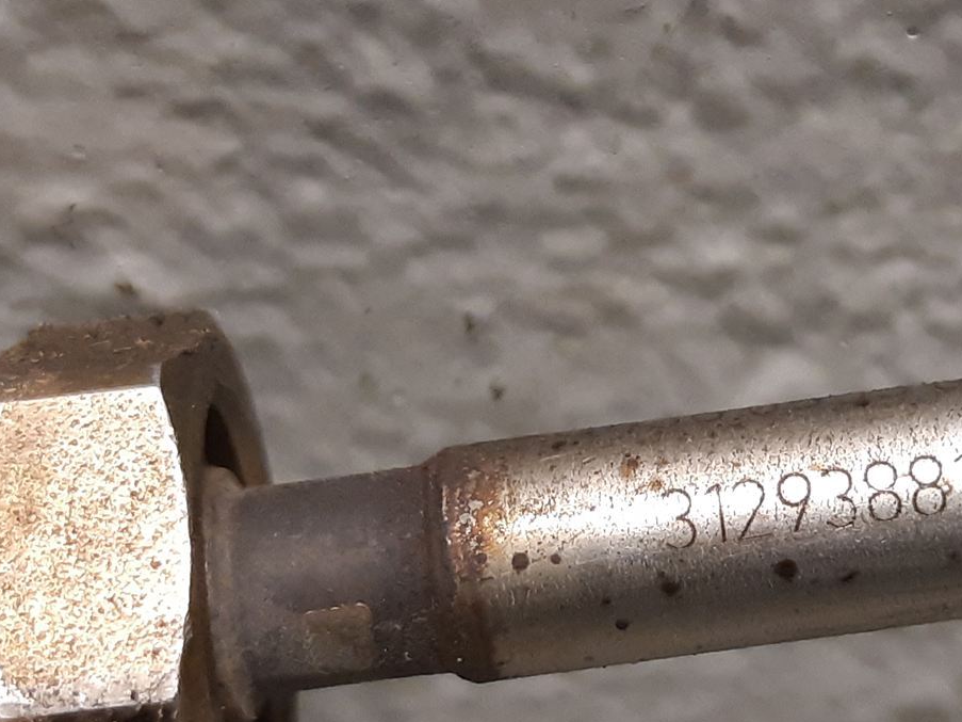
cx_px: 711
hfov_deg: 32.2
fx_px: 1639
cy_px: 453
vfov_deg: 24.7
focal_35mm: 59
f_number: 1.7
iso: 200
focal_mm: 3.93
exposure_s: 1/50
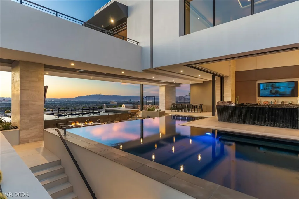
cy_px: 100
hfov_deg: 86.9
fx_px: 158
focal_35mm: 19
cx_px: 150
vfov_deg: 64.6
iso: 250
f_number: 8
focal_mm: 19
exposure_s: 2
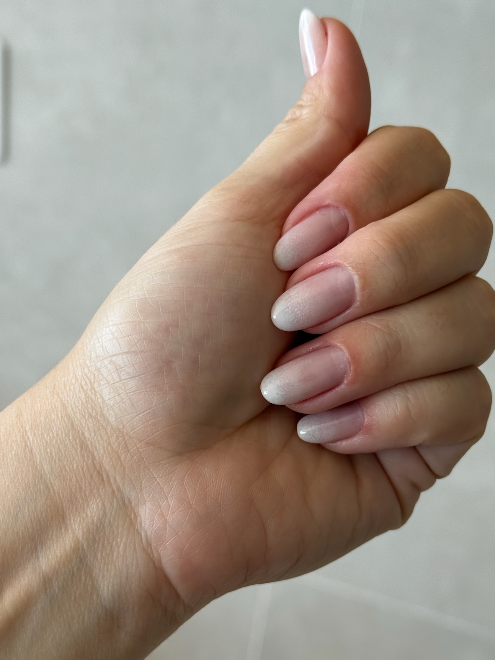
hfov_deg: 25.6
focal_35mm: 57
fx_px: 1087
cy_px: 349
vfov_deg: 33.8
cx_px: 284
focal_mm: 6.76
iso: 80
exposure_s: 1/352
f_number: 1.78
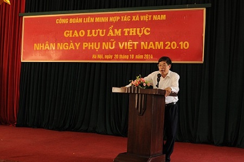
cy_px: 81
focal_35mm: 52
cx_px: 122
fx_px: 355
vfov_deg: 25.6
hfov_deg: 37.9
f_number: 4
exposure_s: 1/60
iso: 640
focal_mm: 35
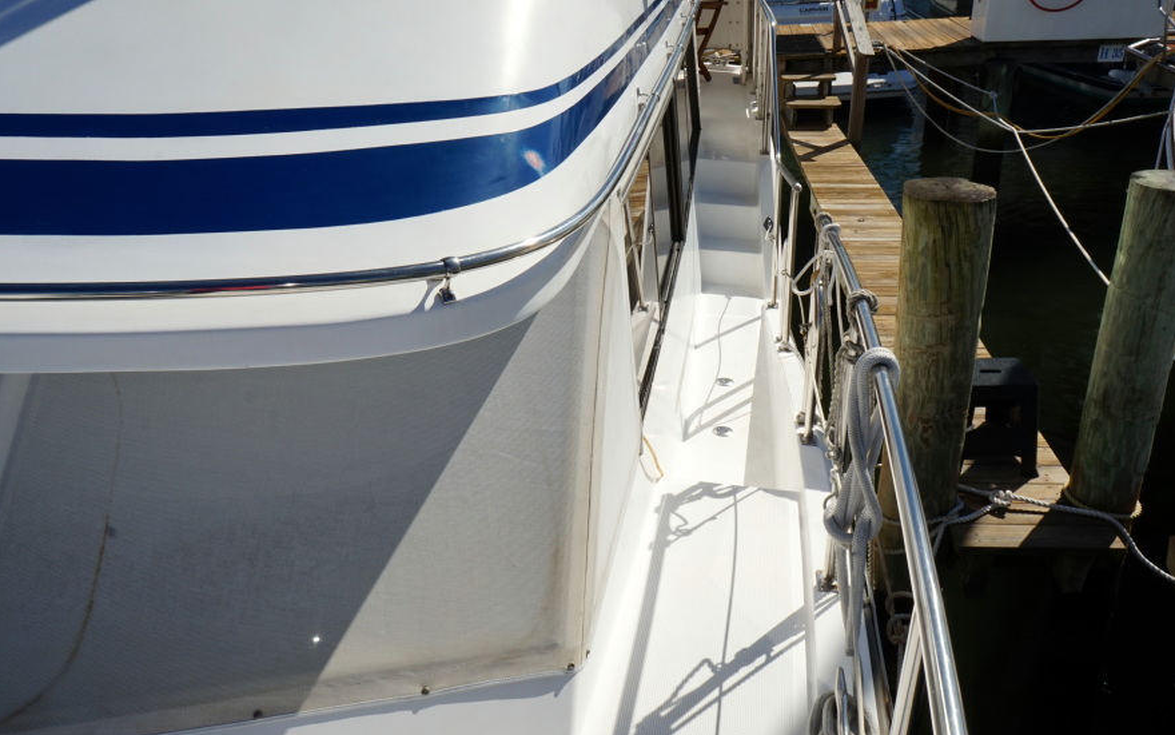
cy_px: 347
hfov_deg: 72.5
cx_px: 577
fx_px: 801
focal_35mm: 25
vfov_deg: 49.3
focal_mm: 16
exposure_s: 1/60
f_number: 14
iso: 100
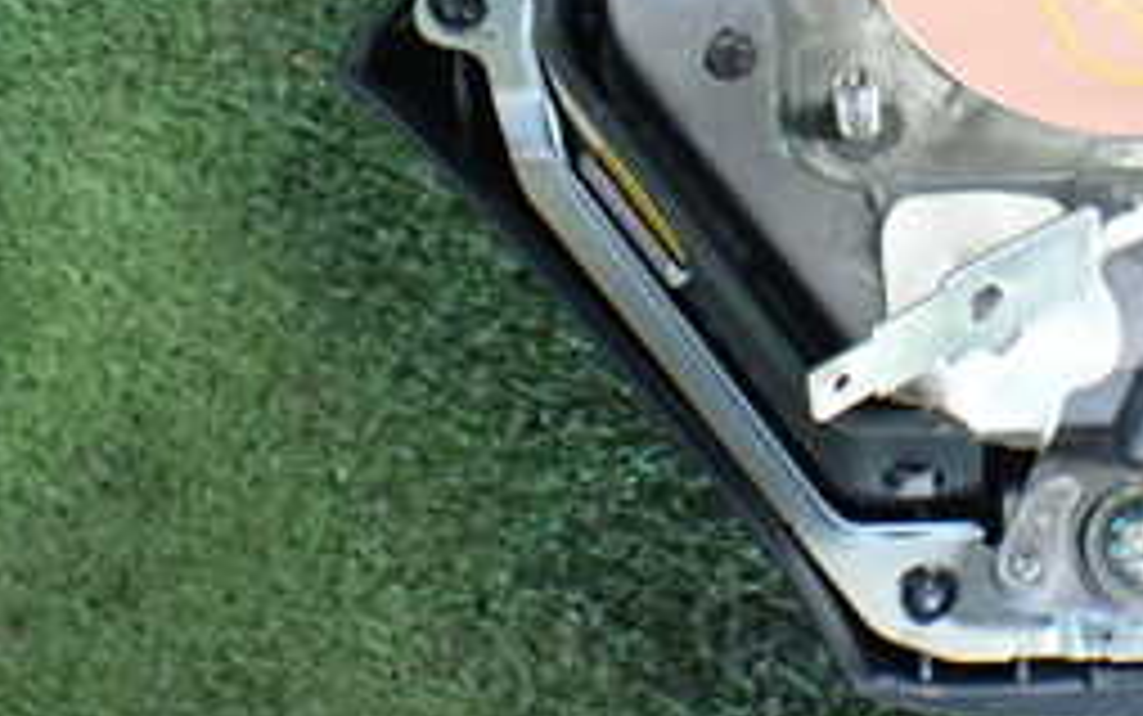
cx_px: 1022
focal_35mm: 75
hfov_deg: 26.6
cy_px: -54
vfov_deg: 16.9
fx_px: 2337
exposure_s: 1/60
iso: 800
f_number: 2.3
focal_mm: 5.4
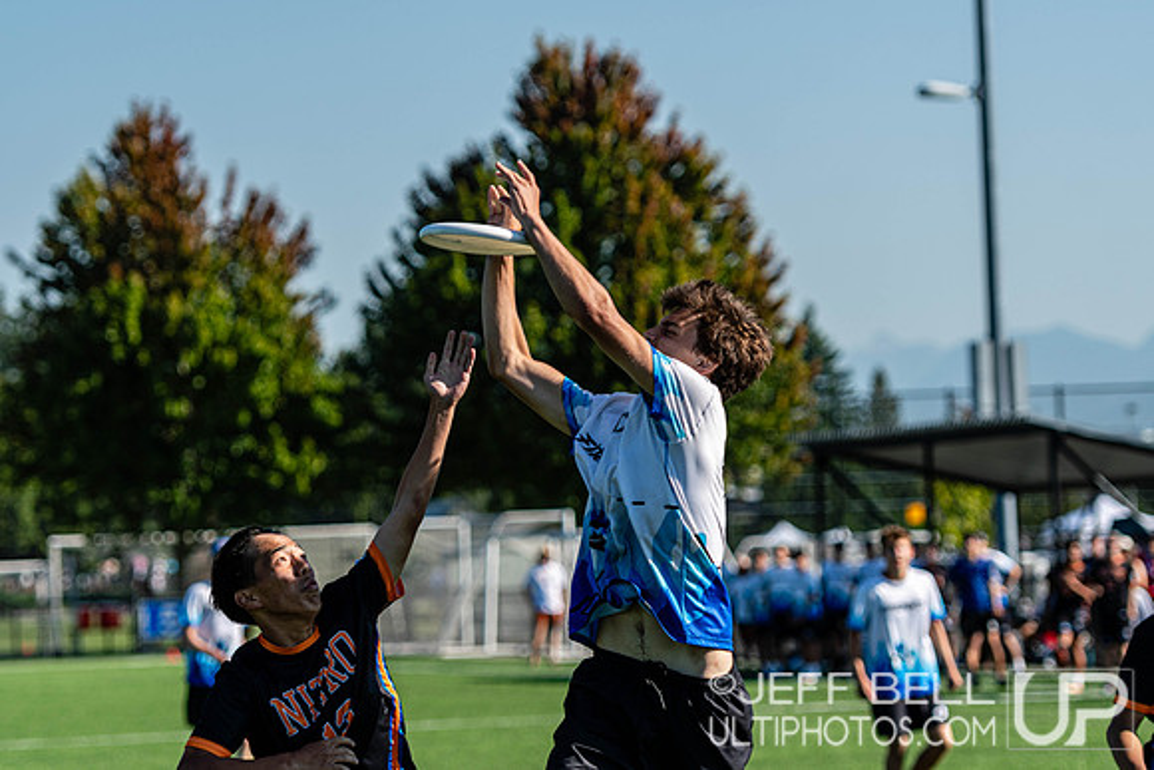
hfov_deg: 12.2
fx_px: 5386
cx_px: 577
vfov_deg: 8.2
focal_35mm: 168
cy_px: 385
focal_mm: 112
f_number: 3.2
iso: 100
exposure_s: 1/2000
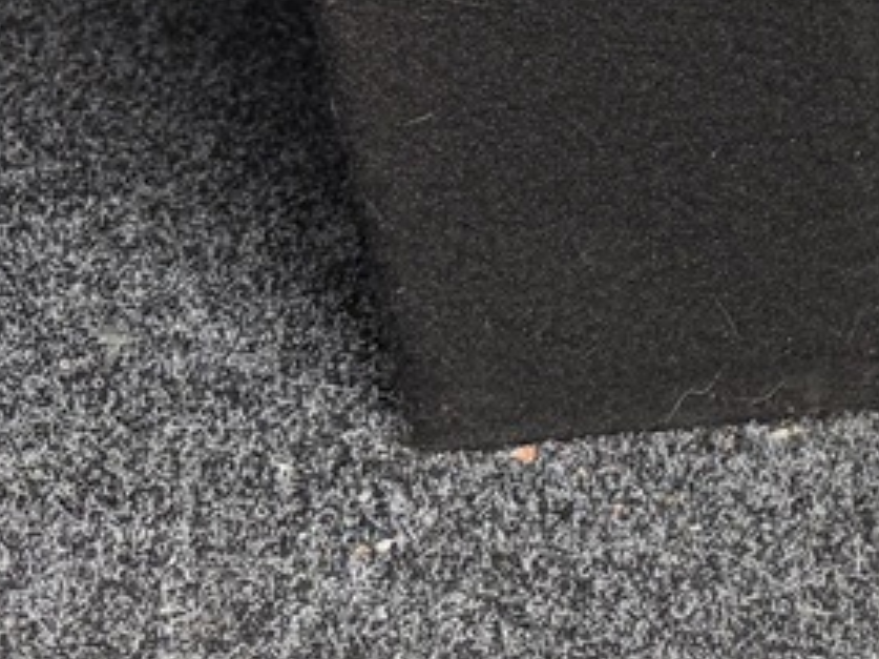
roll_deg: +0.4
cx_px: 1821
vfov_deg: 11.4
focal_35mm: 124
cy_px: -353
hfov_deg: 13.4
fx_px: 3147
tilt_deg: -8.7
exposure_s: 1/121
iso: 80
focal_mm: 6.76
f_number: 1.78
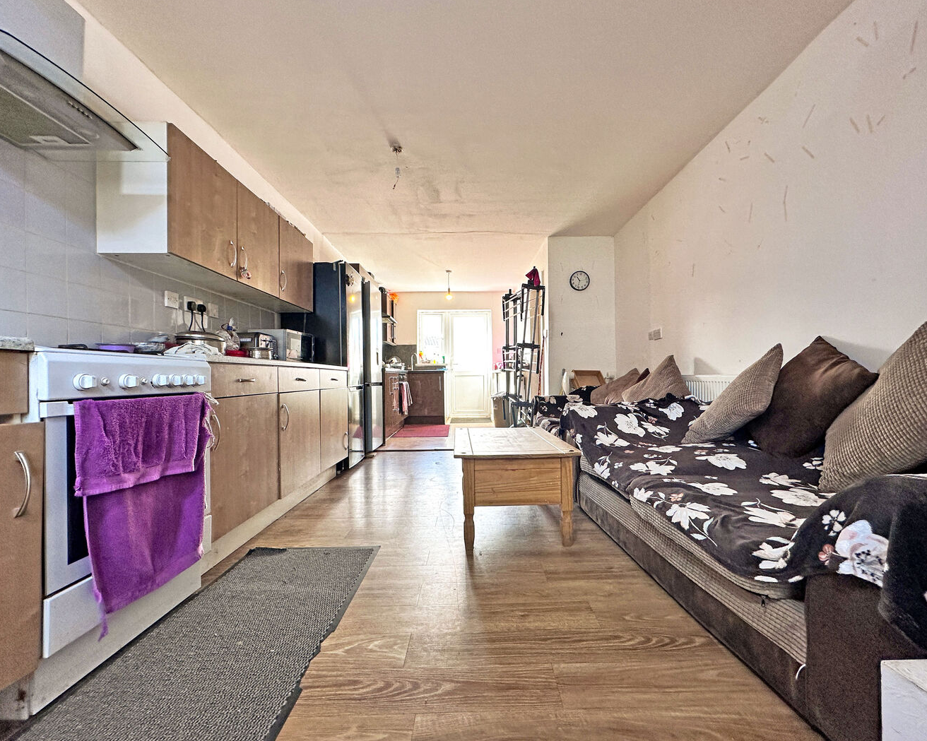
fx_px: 411
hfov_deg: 96.8
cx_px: 478
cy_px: 377
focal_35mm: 15
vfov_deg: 84.0
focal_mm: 2.22
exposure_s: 1/100
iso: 160
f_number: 2.2
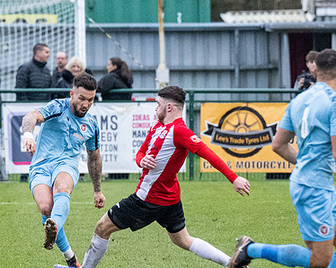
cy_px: 123
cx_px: 110
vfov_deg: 1.9
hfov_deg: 2.4
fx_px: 8122
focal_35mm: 817
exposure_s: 1/1250
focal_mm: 200
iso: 4000
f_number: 4
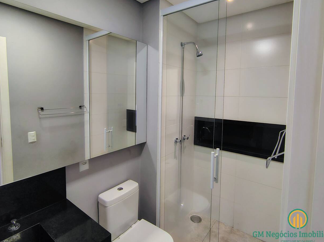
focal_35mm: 19
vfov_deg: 68.3
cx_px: 156
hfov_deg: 84.6
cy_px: 104
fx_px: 178
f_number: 2.2
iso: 467
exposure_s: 1/40
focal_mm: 2.13
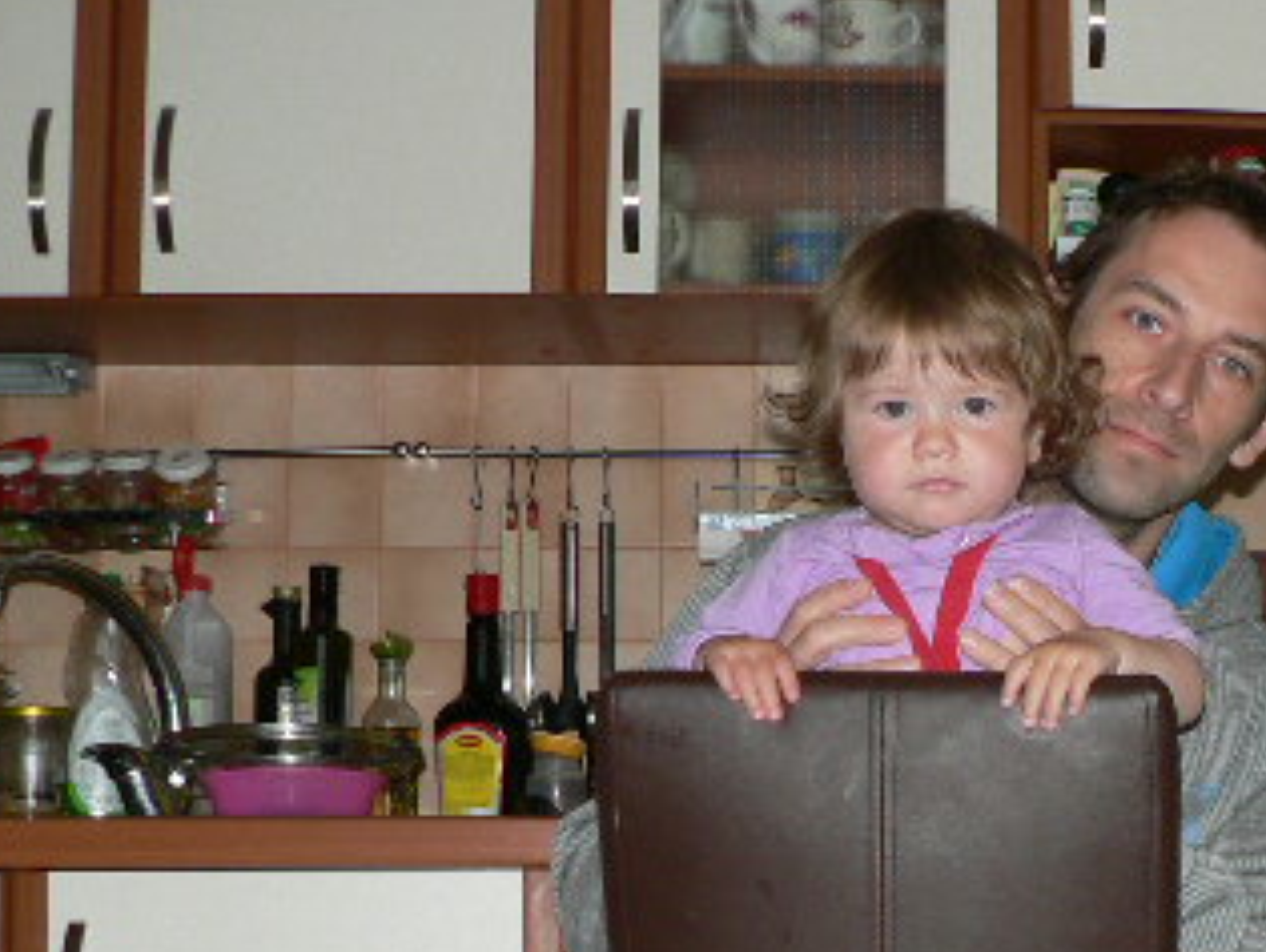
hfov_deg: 26.1
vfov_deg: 20.4
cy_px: 848
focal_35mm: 71
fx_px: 2600
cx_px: 1226
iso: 150
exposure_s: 1/60
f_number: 2.8
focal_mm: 6
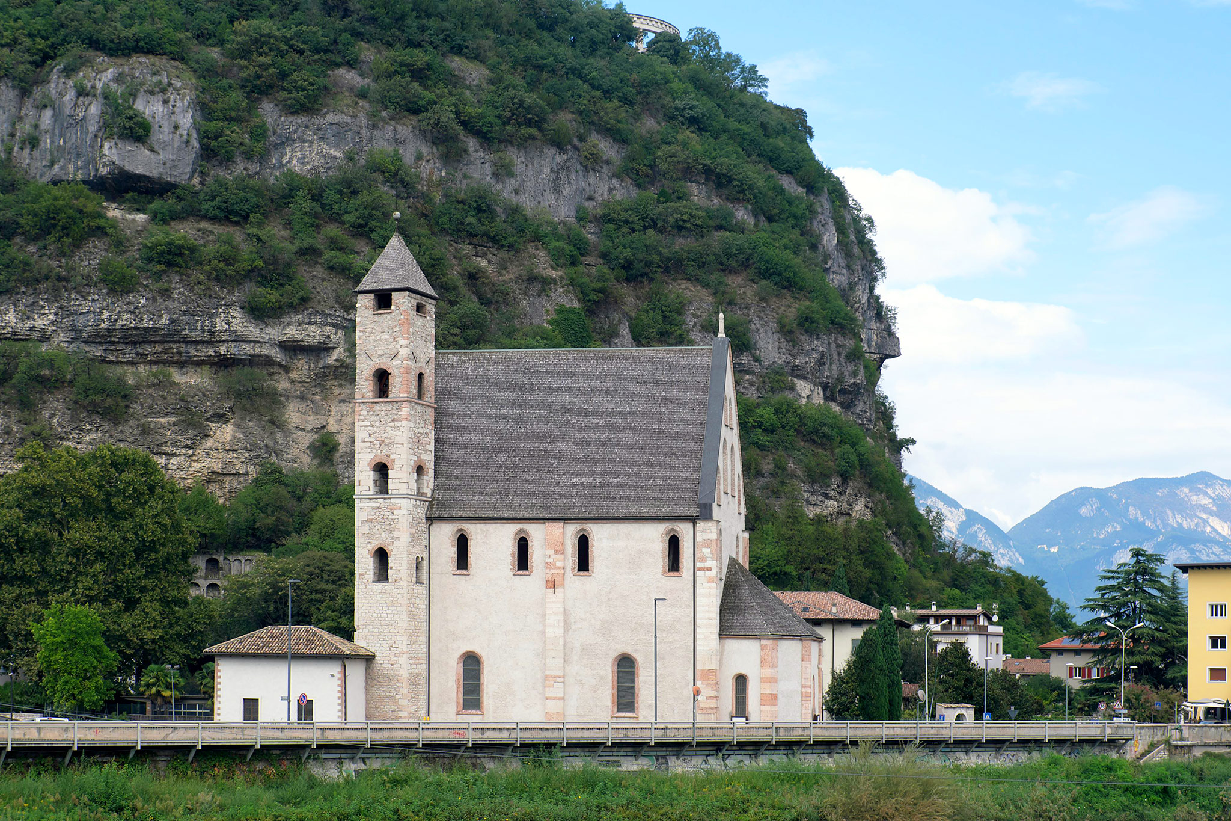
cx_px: 616
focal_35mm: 58
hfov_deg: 34.5
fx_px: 1983
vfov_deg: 23.4
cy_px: 410
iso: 200
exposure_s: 1/120
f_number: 6.4
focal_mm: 38.9
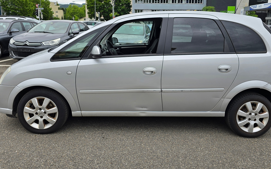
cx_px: 144
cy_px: 59
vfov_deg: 44.0
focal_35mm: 28
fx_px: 207
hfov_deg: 66.4
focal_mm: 6.3
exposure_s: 1/180
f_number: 1.7
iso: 16
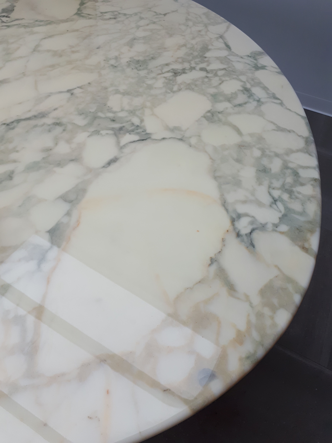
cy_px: 222
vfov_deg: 65.3
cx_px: 166
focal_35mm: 27
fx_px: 345
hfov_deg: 51.4
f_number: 1.9
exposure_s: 1/120
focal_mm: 3.6
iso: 50
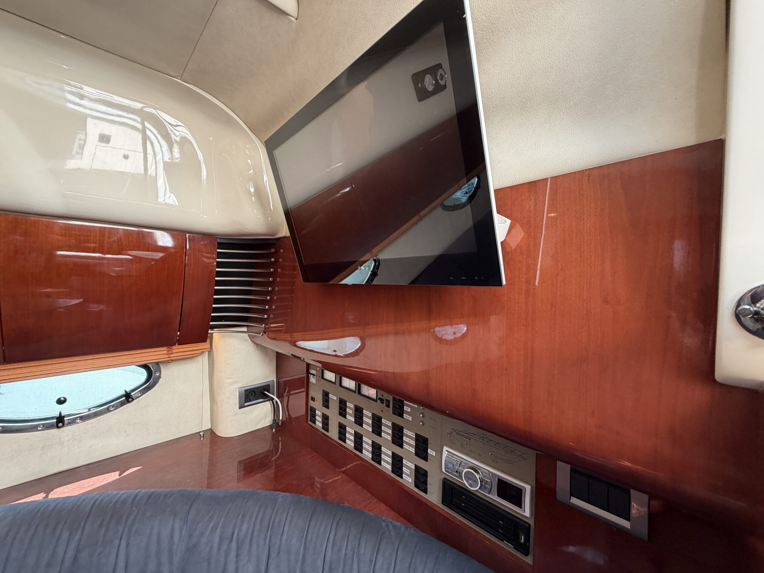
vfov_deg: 85.7
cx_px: 382
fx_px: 309
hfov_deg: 102.1
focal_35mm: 14
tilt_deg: +0.5
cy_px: 286
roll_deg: -0.7
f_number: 2.2
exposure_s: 1/121
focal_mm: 2.22
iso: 160
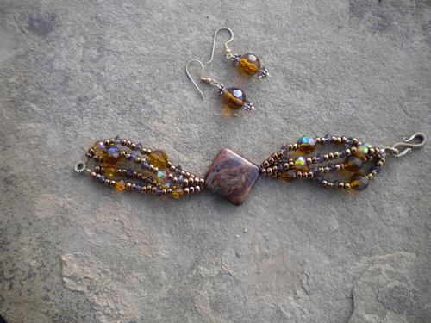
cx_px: 216
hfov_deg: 52.6
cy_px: 162
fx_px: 436
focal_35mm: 35
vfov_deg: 40.7
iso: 82
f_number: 3.1
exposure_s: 1/60.6
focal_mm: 6.3
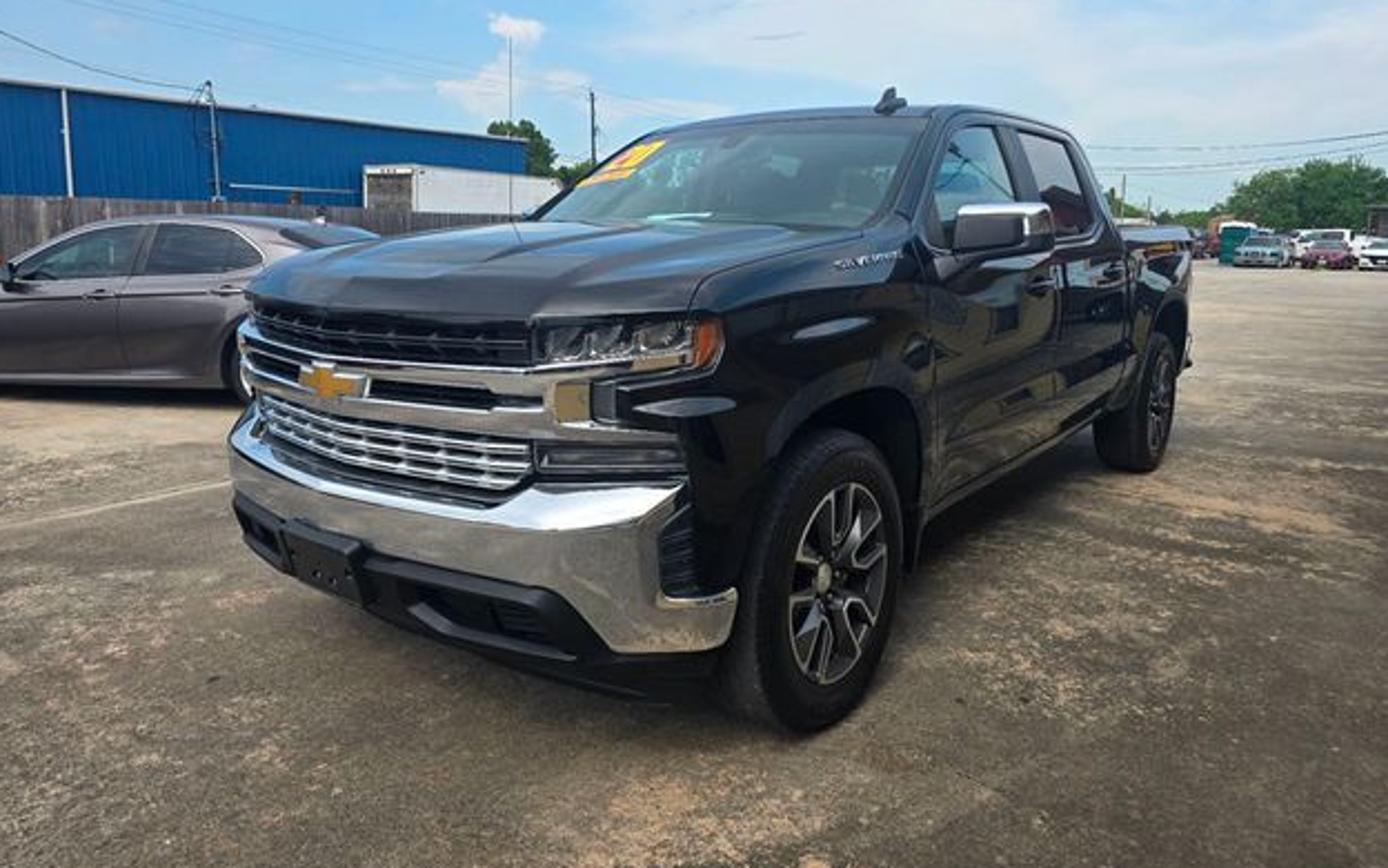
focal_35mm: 25
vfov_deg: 49.1
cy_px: 365
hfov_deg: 72.5
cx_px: 701
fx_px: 946
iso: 12
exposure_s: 1/461
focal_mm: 6.3
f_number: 1.7
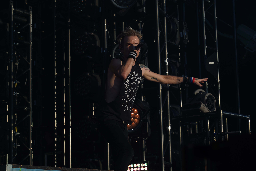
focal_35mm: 105
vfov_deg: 13.0
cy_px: 86
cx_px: 128
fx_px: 747
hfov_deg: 19.5
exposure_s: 1/400
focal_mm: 105
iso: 100
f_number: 7.1
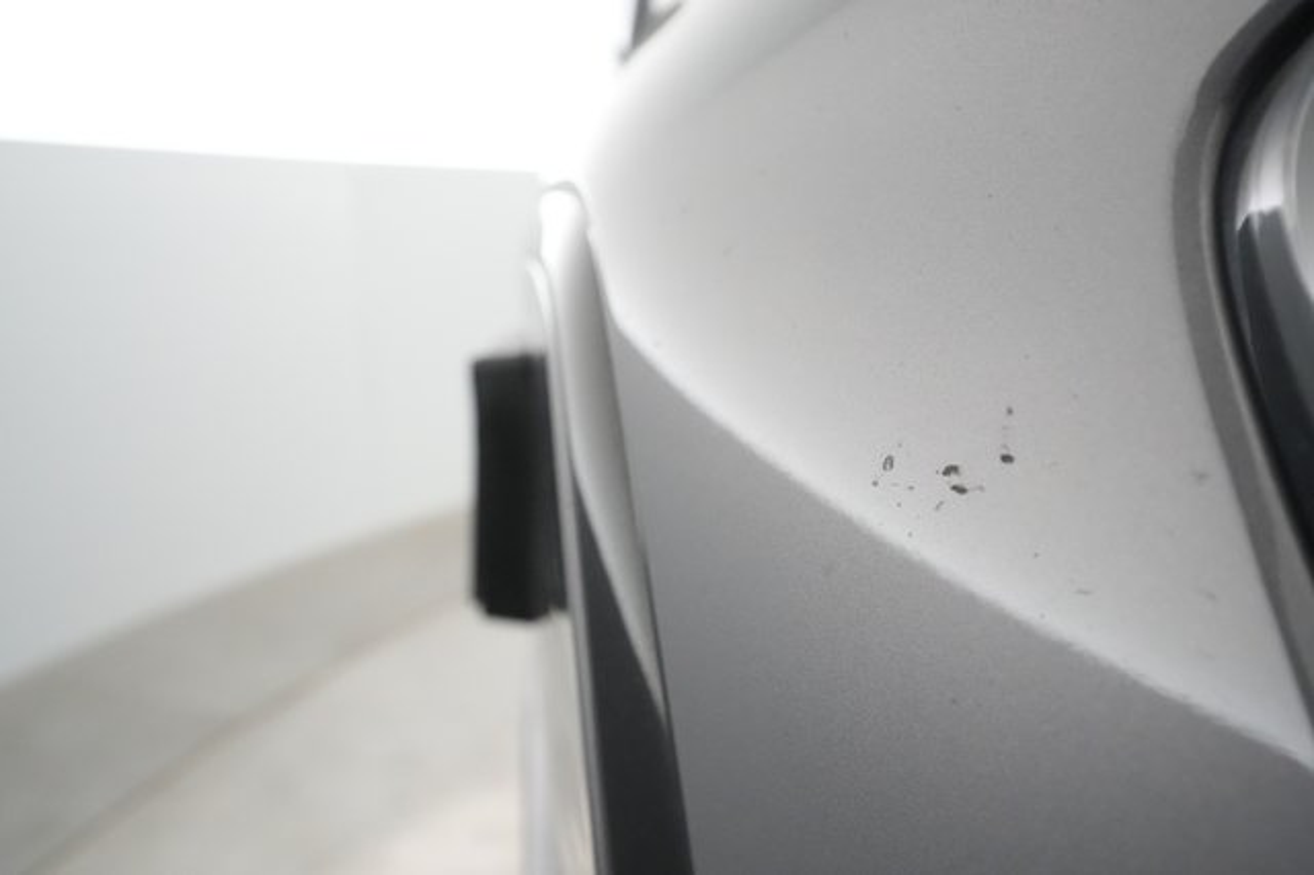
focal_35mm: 28
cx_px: 657
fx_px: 1021
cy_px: 438
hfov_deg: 65.5
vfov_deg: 46.4
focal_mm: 28
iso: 10000
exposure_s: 1/200
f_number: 5
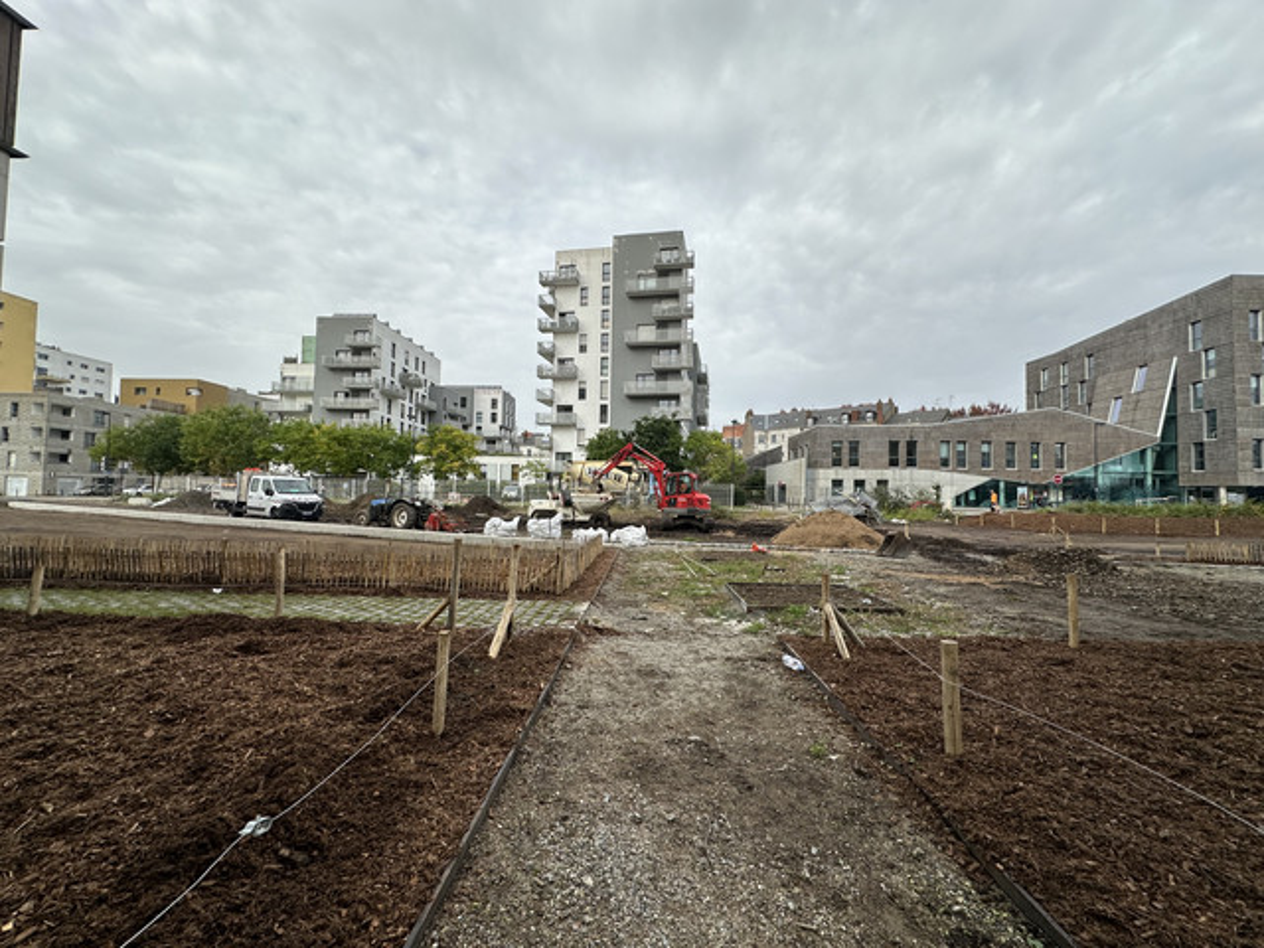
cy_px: 474
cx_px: 632
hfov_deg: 102.1
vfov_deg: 85.7
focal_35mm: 14
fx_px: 511
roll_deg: -0.8
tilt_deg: +2.2
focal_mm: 2.22
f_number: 2.2
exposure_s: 1/1043
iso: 40
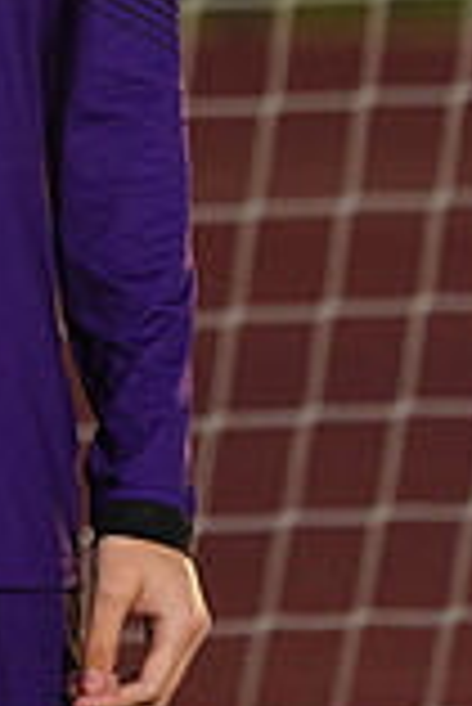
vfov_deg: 1.5
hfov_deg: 1.0
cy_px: -261
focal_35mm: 1348
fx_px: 26450
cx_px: -317
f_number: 7.1
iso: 100
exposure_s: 1/200
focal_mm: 364
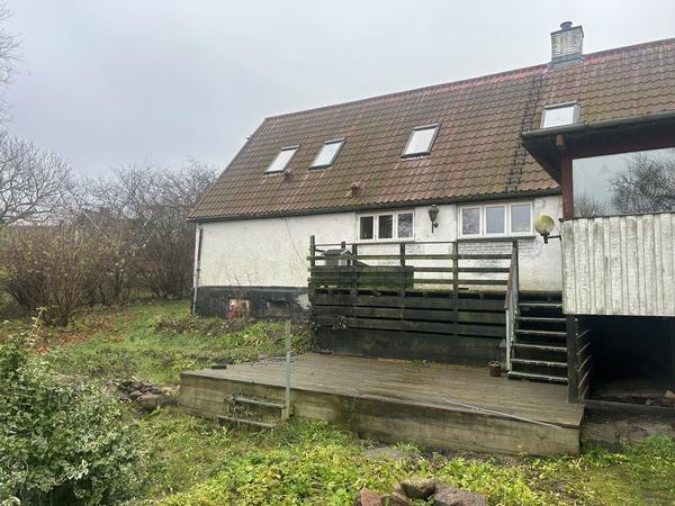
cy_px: 253
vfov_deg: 53.1
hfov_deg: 67.3
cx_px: 338
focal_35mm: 26
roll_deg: -1.0
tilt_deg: +4.5
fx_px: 507
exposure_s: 1/121
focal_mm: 5.7
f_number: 1.5
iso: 40
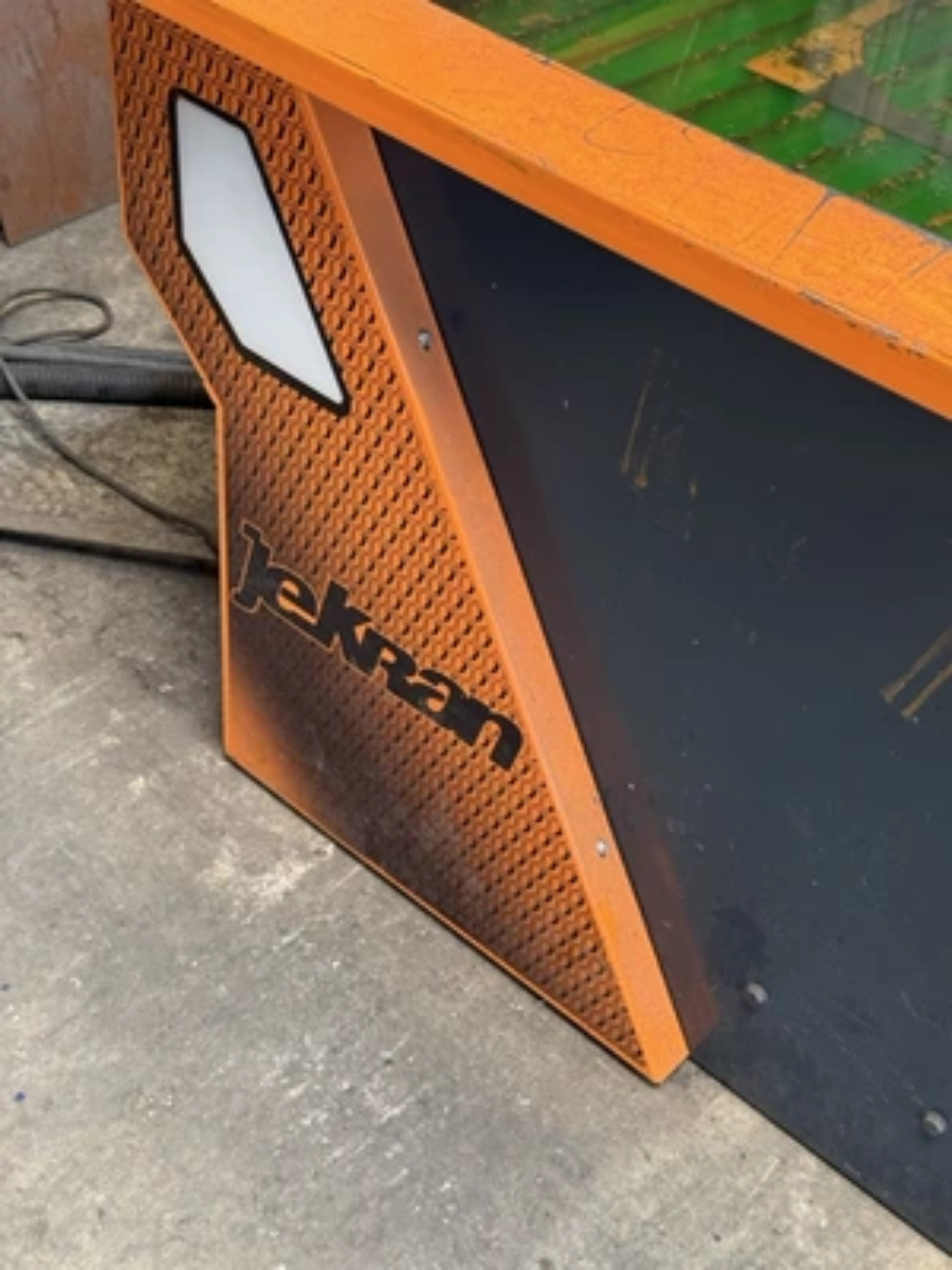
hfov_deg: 30.3
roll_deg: -7.1
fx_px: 1760
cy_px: 635
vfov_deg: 39.7
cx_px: 476
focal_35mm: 48
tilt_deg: -42.3
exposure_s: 1/40
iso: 250
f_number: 1.78
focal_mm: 6.76
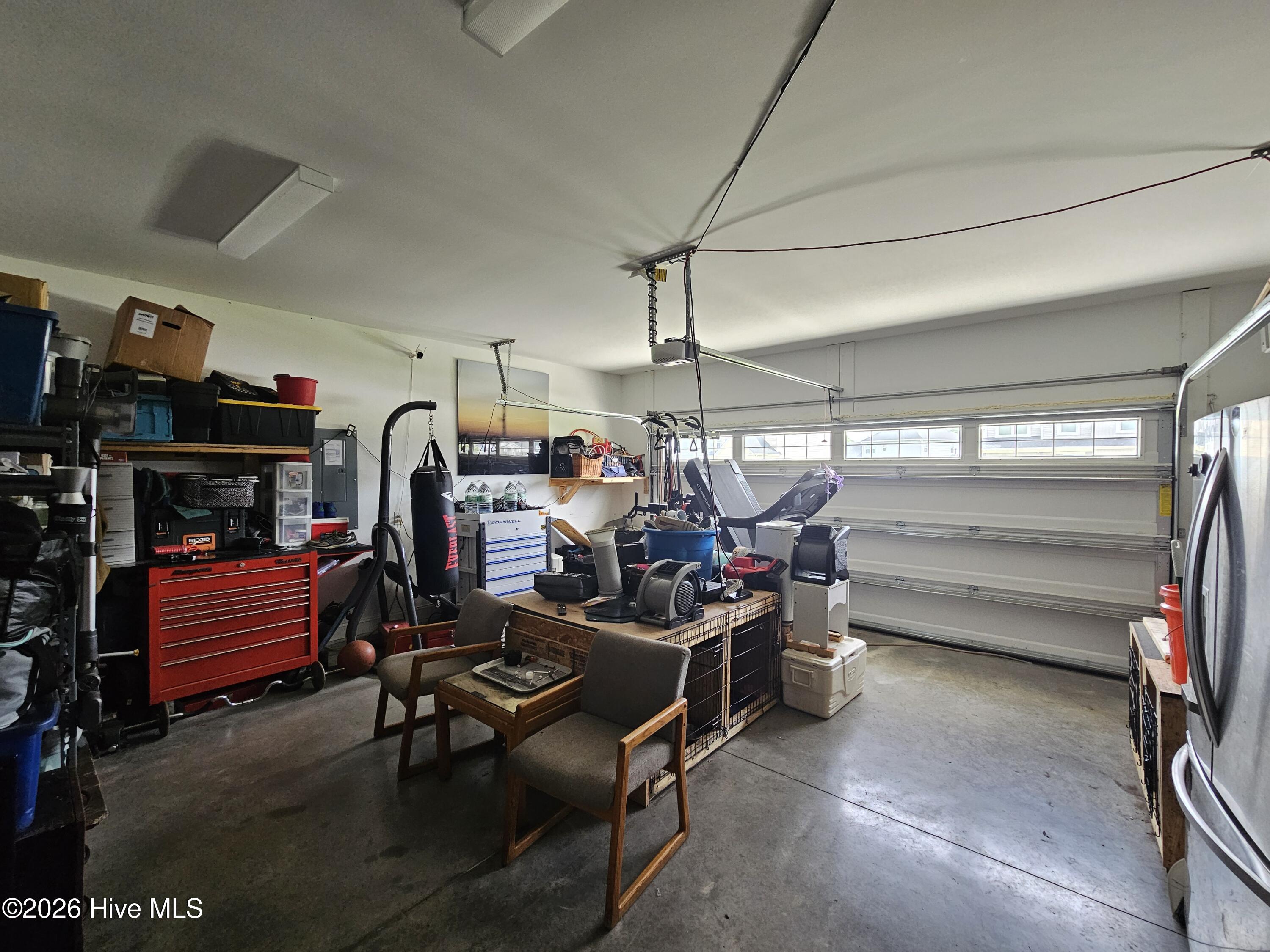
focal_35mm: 13
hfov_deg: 106.2
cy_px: 476
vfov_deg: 89.9
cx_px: 635
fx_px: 477
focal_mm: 2.2
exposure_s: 1/100
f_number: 2.2
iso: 200
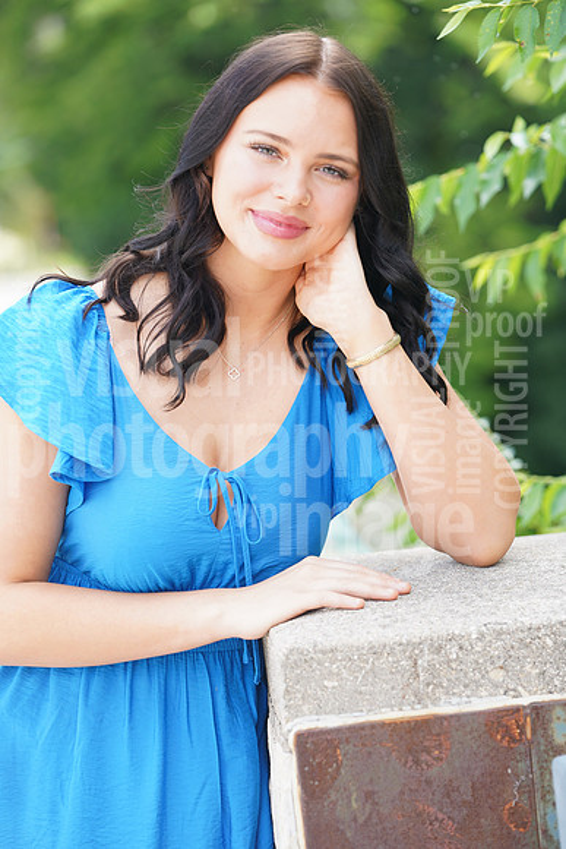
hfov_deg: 11.2
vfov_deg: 16.8
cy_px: 424
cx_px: 283
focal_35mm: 122
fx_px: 2875
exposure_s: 1/100
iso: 100
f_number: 4
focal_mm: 122
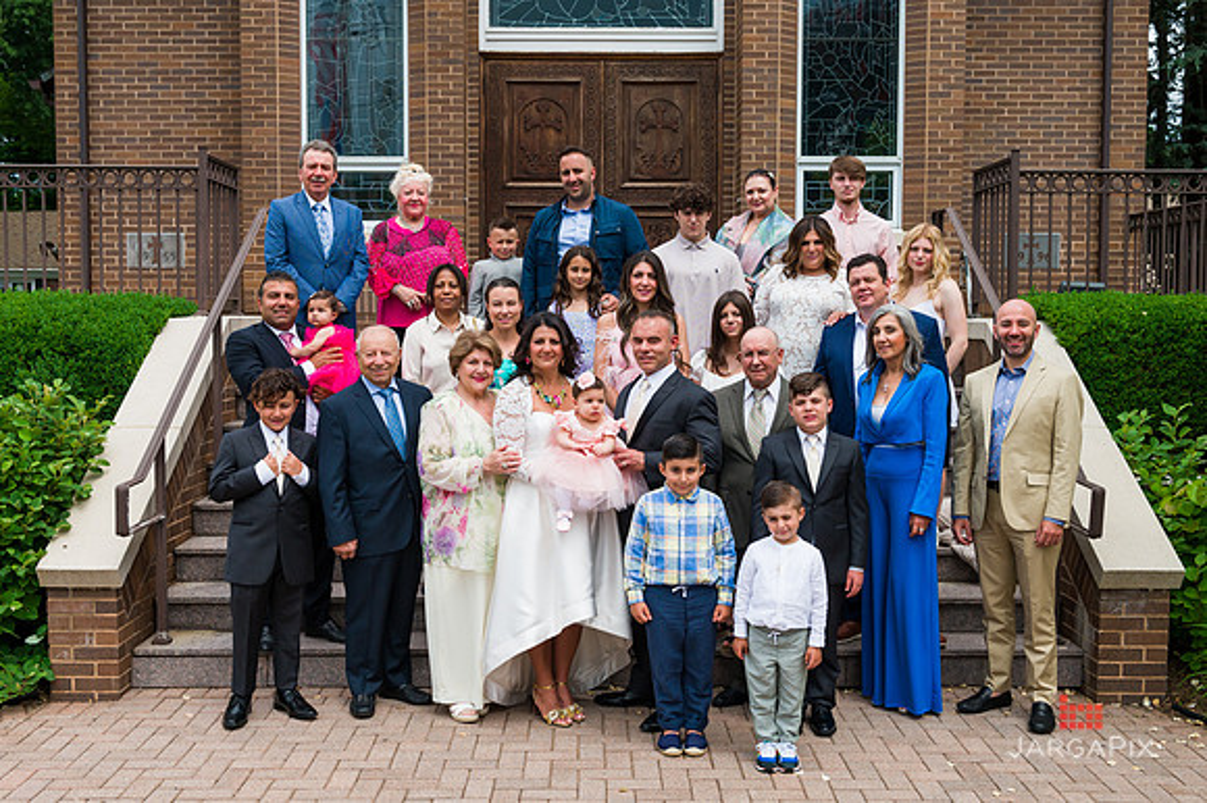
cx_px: 580
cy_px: 384
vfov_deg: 33.2
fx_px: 1347
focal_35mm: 40
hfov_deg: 48.3
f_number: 8
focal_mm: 36
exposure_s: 1/2000
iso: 500
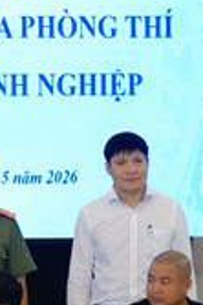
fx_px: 2415
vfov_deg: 7.2
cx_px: 5
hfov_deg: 4.8
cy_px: 155
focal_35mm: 285
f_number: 4
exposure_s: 1/160
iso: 3200
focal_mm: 58.6
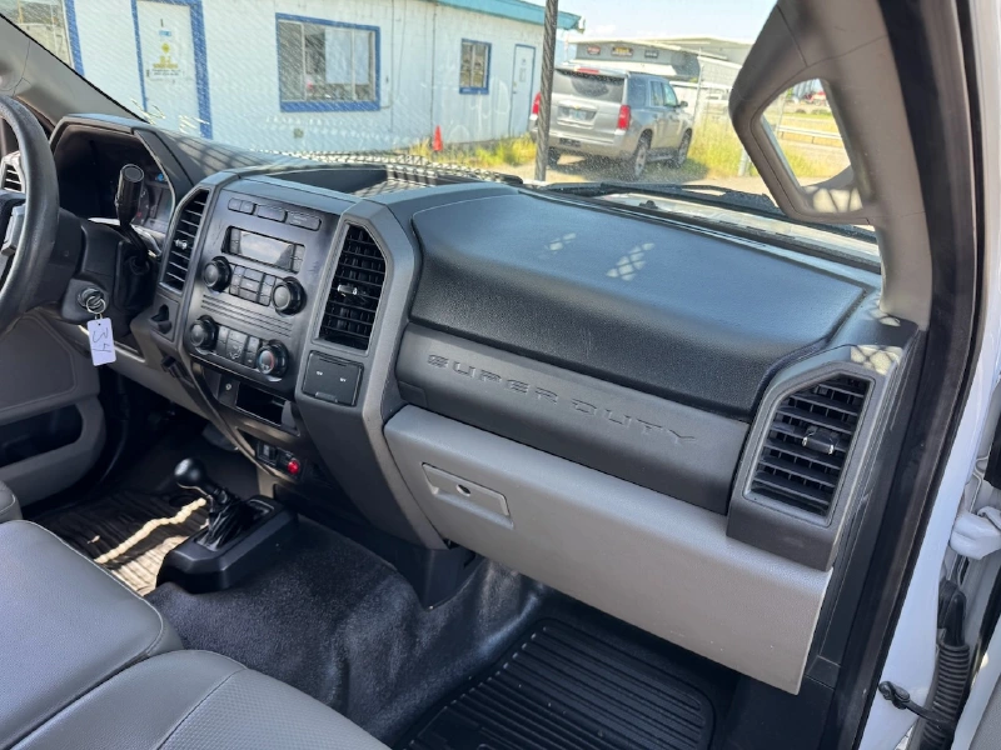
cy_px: 375
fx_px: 694
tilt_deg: -24.8
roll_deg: -4.1
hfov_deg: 71.6
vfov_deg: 56.8
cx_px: 500
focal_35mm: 24
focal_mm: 6.76
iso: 50
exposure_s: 1/121
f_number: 1.78
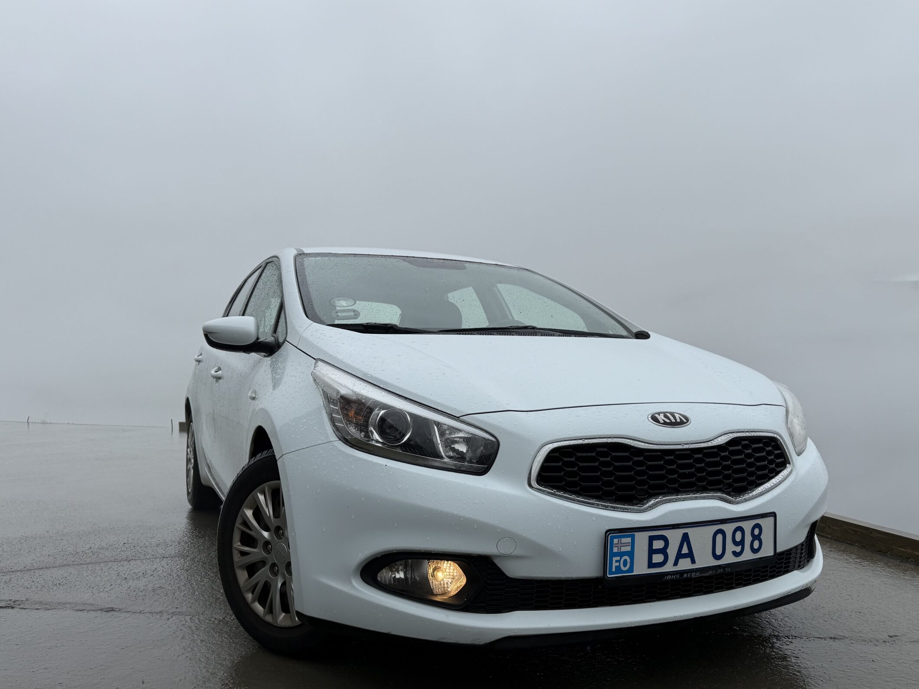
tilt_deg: -0.7
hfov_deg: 61.6
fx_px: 770
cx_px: 500
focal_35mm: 29
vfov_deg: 48.2
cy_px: 369
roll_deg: +1.4
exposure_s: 1/3145
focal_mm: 6.76
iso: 80
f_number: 1.78
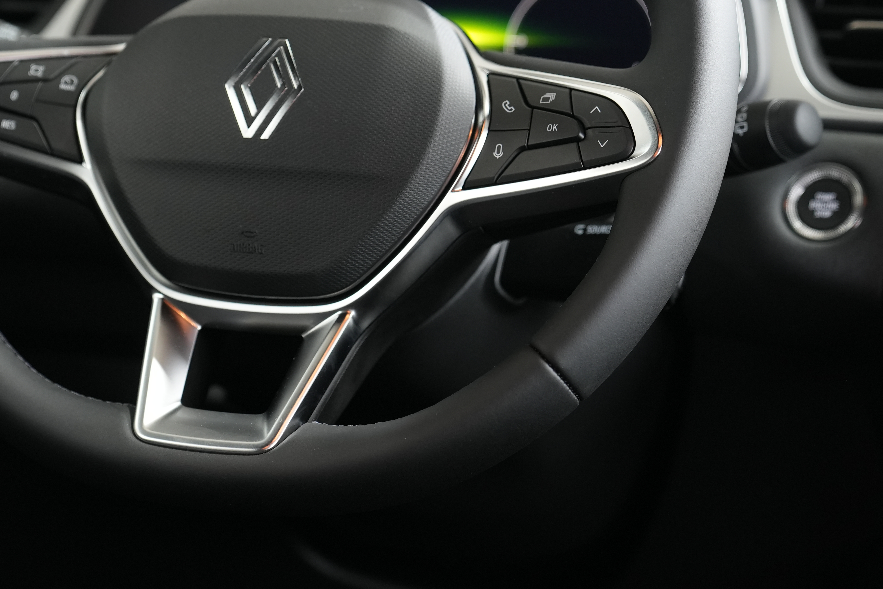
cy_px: 120
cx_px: 268
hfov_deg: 20.7
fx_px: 2404
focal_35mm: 98
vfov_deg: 13.9
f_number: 2.8
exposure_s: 1/60
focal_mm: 55
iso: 1250
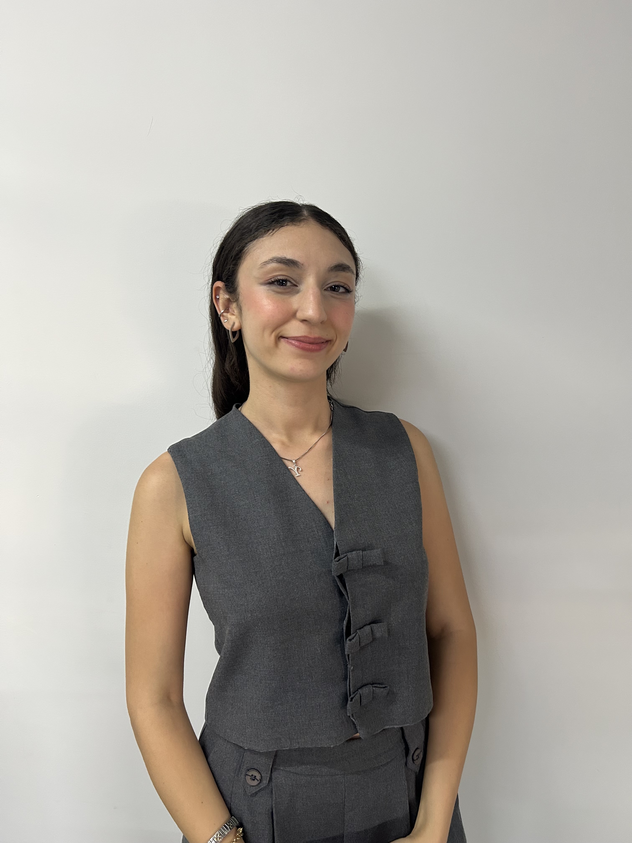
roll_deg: -1.1
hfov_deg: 53.1
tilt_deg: -7.8
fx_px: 633
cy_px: 422
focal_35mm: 26
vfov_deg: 67.3
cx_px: 316
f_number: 1.5
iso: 320
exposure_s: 1/60
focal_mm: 5.7
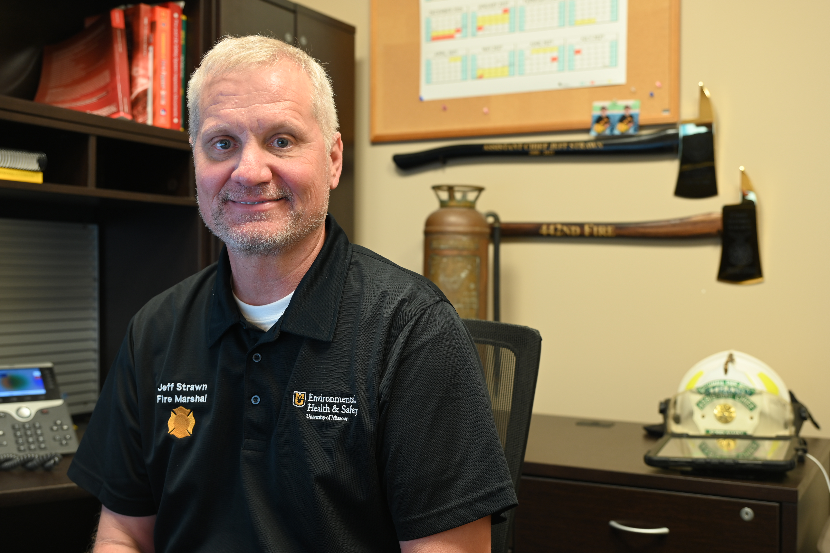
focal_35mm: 41
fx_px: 945
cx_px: 416
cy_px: 271
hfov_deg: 47.4
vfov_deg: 32.6
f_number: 4
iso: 200
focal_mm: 40
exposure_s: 1/8
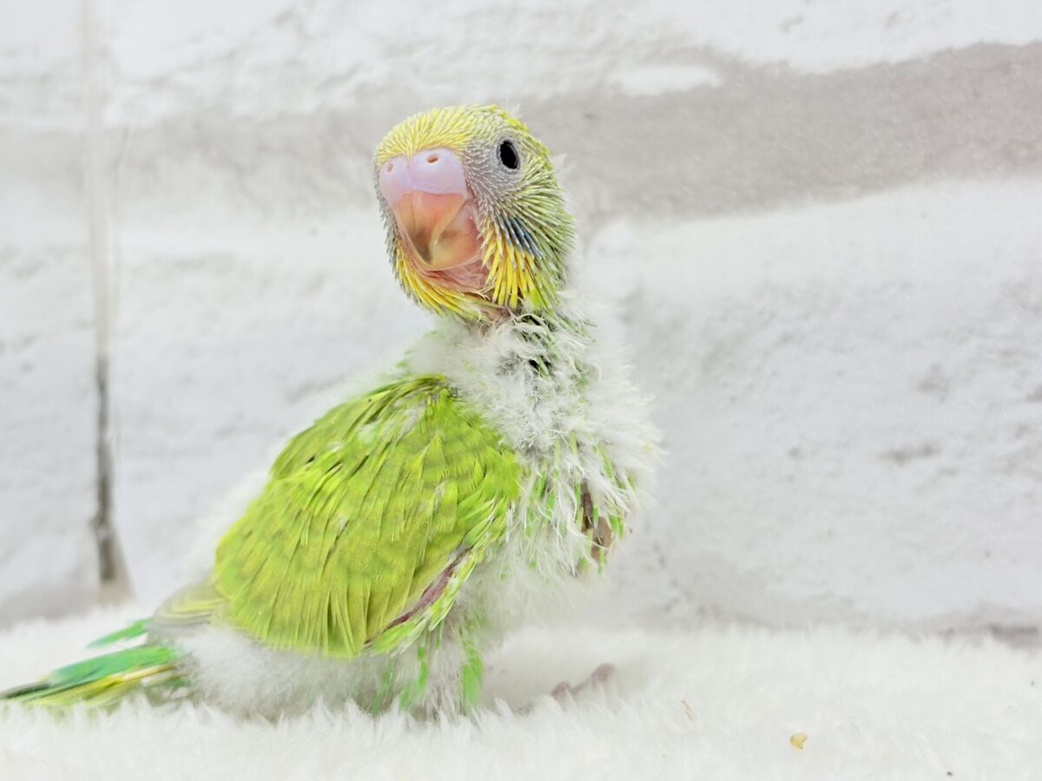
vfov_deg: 28.0
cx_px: 521
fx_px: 1565
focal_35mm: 52
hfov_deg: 36.8
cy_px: 390
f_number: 1.6
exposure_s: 1/100
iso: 64
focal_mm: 5.96
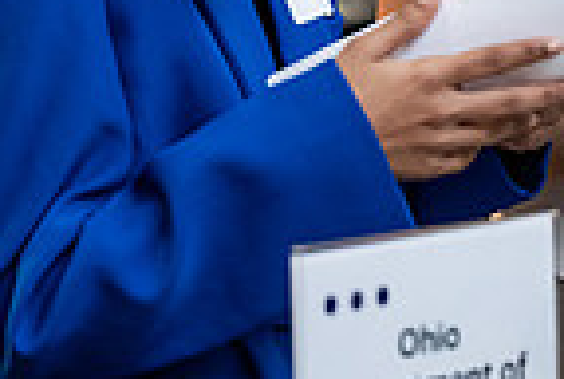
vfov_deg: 4.0
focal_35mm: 340
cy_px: -116
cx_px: 982
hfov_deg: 5.9
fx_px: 5338
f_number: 3.2
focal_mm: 84
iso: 1600
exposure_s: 1/200
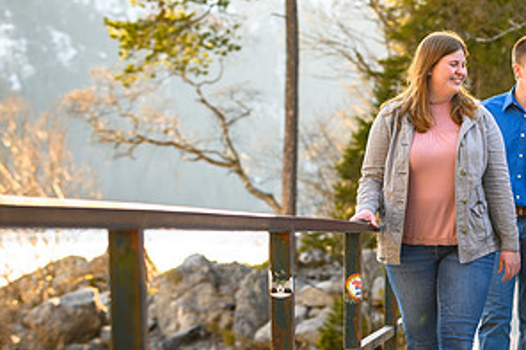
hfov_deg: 14.8
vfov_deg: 10.0
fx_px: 2001
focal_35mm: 137
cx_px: 487
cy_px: 179
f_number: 4
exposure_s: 1/250
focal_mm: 70
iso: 320
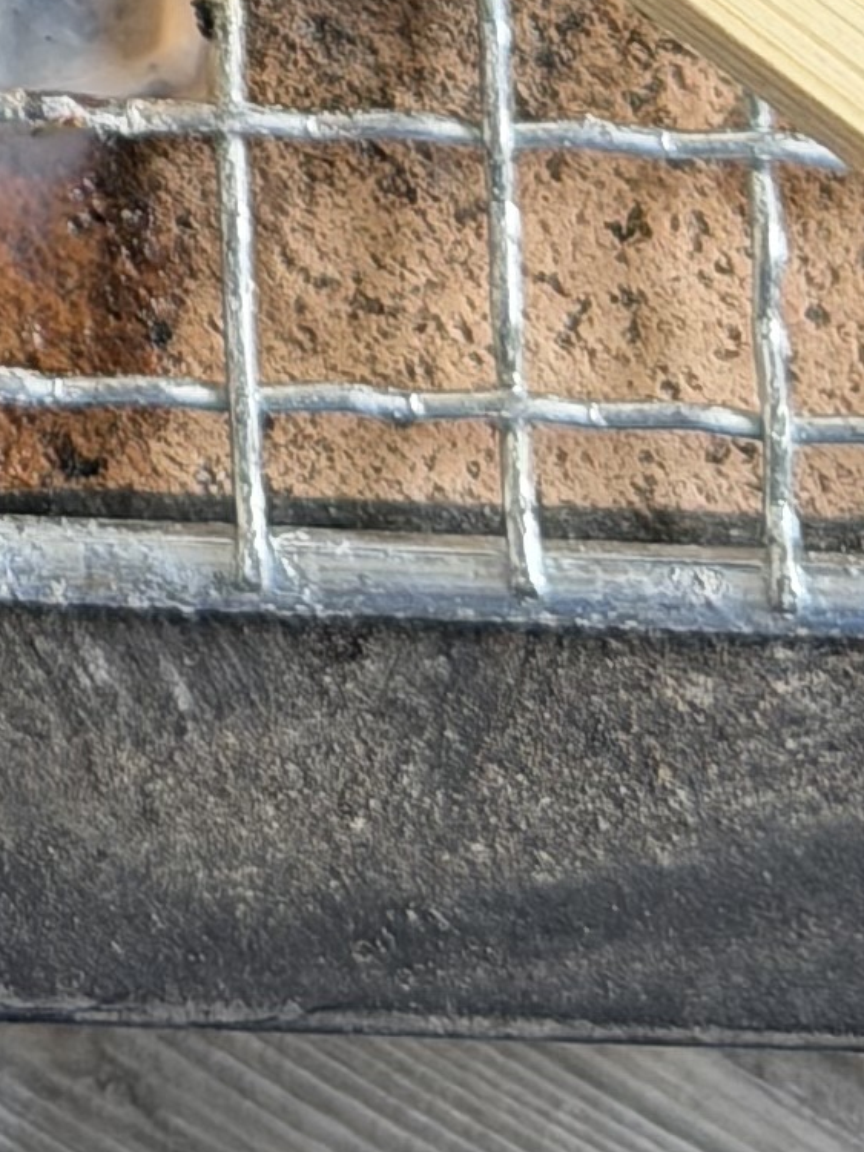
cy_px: -1814
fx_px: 8581
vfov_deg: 7.1
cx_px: -976
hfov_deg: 5.6
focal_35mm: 258
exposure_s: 1/121
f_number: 1.78
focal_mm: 6.76
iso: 80
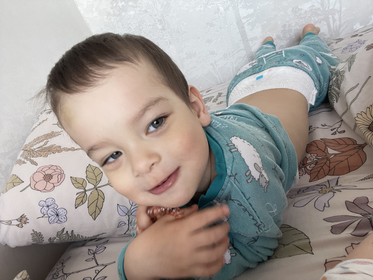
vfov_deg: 58.9
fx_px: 248
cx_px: 186
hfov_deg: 73.9
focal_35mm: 23
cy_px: 140
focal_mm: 2.71
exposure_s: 1/60
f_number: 2.2
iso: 160
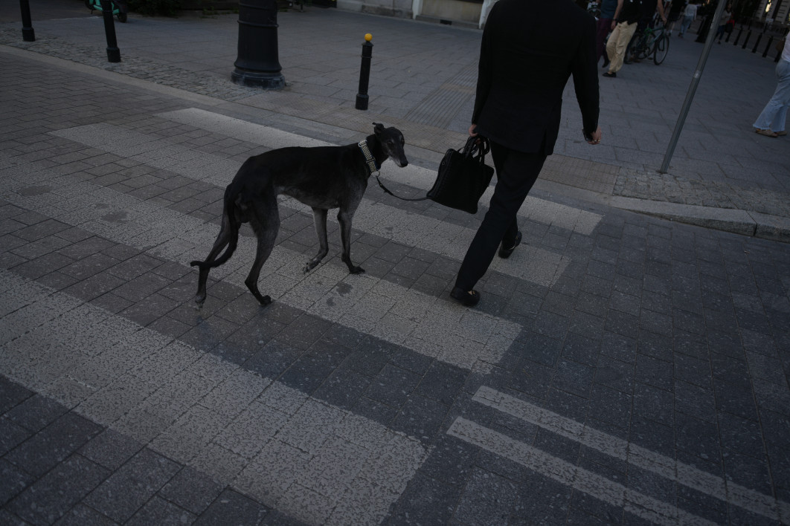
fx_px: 571
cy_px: 263
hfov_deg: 69.4
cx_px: 395
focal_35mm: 26
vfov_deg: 49.6
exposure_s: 1/640
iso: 100
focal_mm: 26
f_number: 2.8
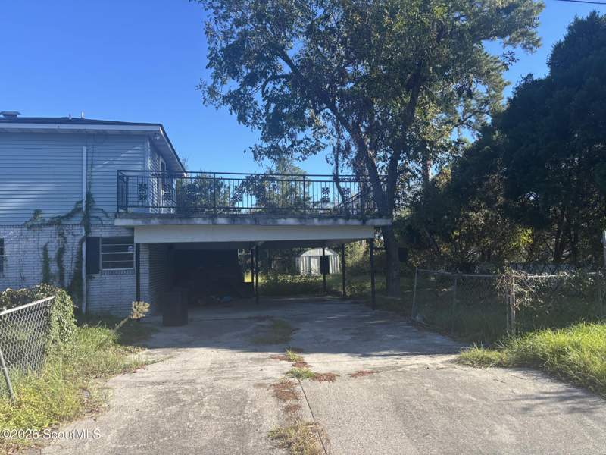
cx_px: 303
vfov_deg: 53.1
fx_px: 455
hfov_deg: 67.3
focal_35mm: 26
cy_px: 228
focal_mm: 5.96
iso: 50
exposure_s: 1/1152
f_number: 1.6
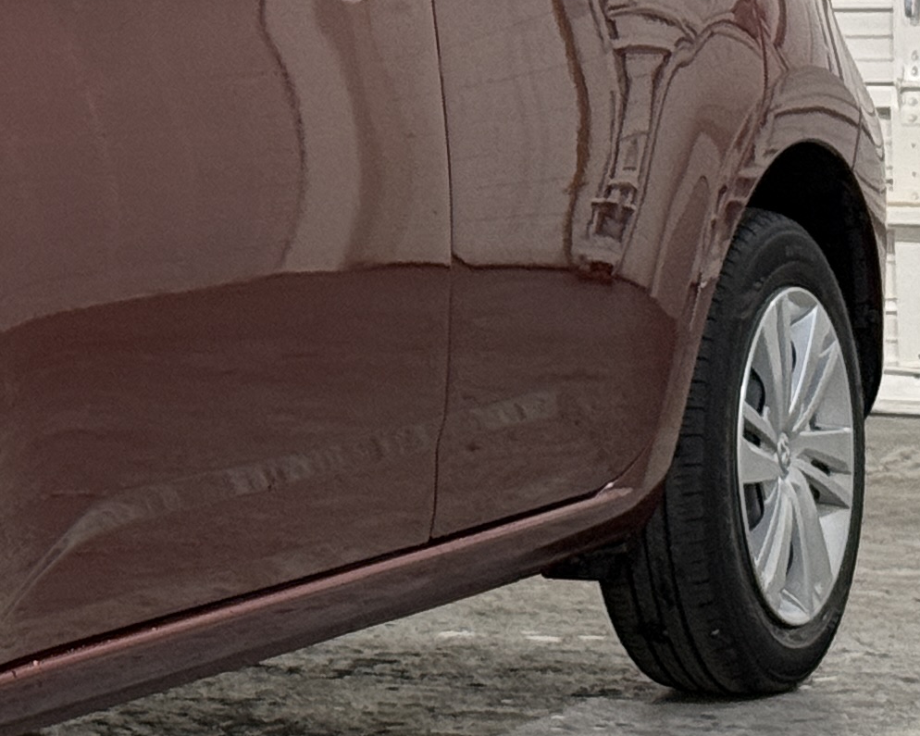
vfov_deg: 8.1
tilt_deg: -0.2
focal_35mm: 190
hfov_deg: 9.7
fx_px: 5173
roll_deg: +0.5
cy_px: -25
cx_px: -637
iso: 125
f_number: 1.78
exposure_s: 1/60
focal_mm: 6.76
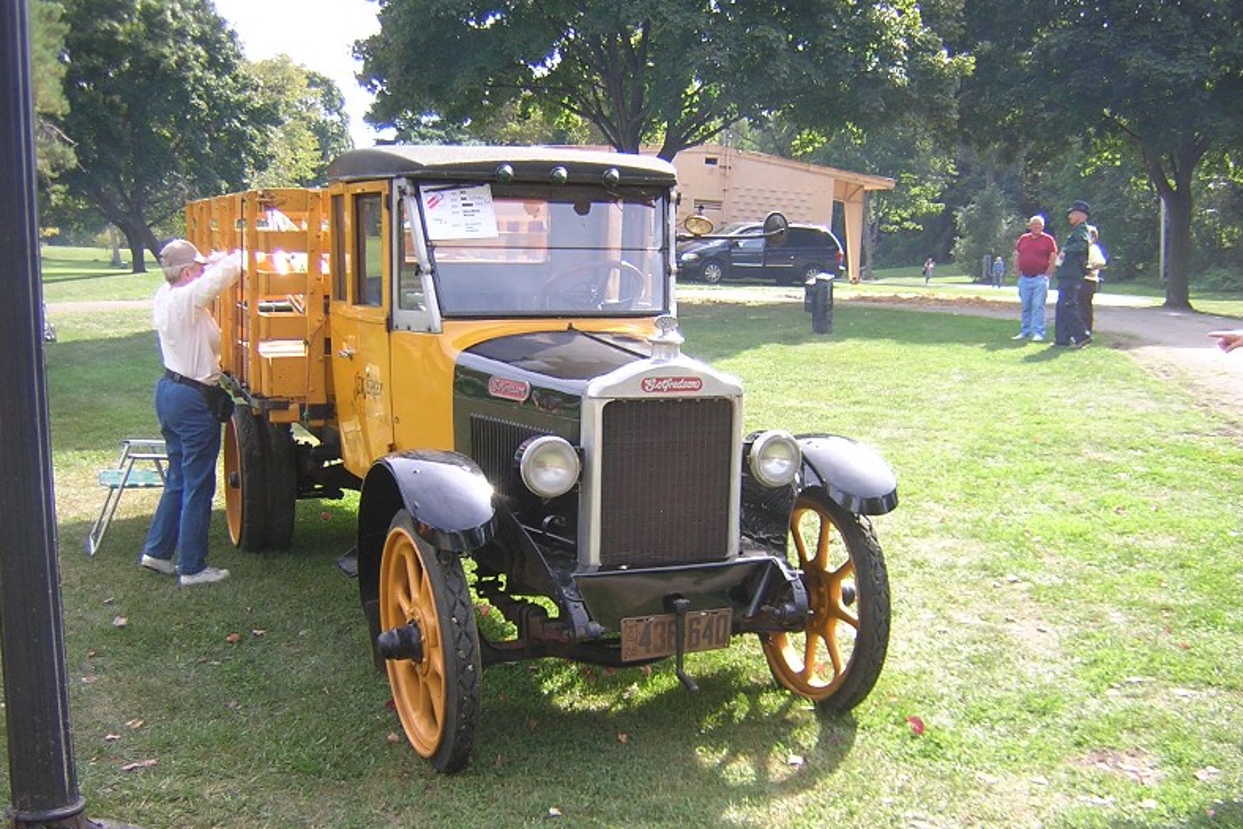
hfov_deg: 50.7
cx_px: 620
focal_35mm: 38
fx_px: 1312
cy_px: 441
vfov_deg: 35.1
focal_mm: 4.7
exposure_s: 1/188
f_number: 2.6
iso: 100
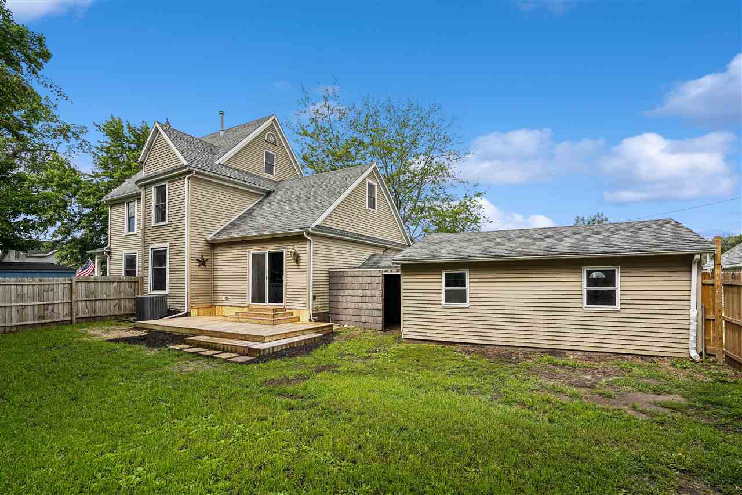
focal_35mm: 16
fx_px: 330
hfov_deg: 96.7
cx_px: 371
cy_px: 248
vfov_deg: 73.7
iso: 400
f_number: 9
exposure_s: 1/640
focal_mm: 16
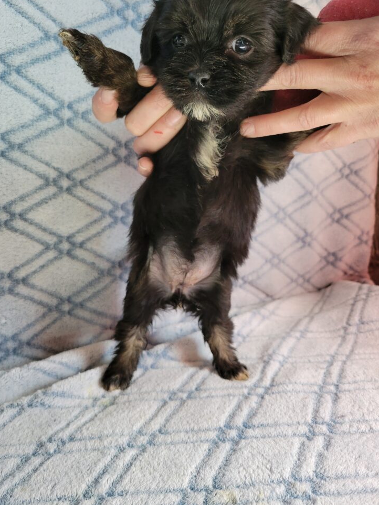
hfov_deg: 51.3
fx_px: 394
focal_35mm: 27
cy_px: 253
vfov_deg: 65.3
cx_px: 186
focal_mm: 5.4
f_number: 1.8
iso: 200
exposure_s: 1/120
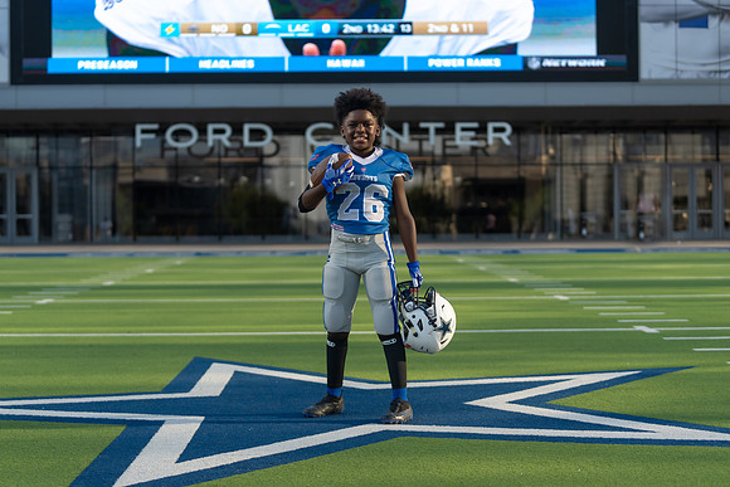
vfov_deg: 19.5
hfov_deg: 28.8
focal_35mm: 70
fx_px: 1420
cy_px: 244
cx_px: 365
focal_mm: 70
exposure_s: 1/640
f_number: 2.8
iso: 100
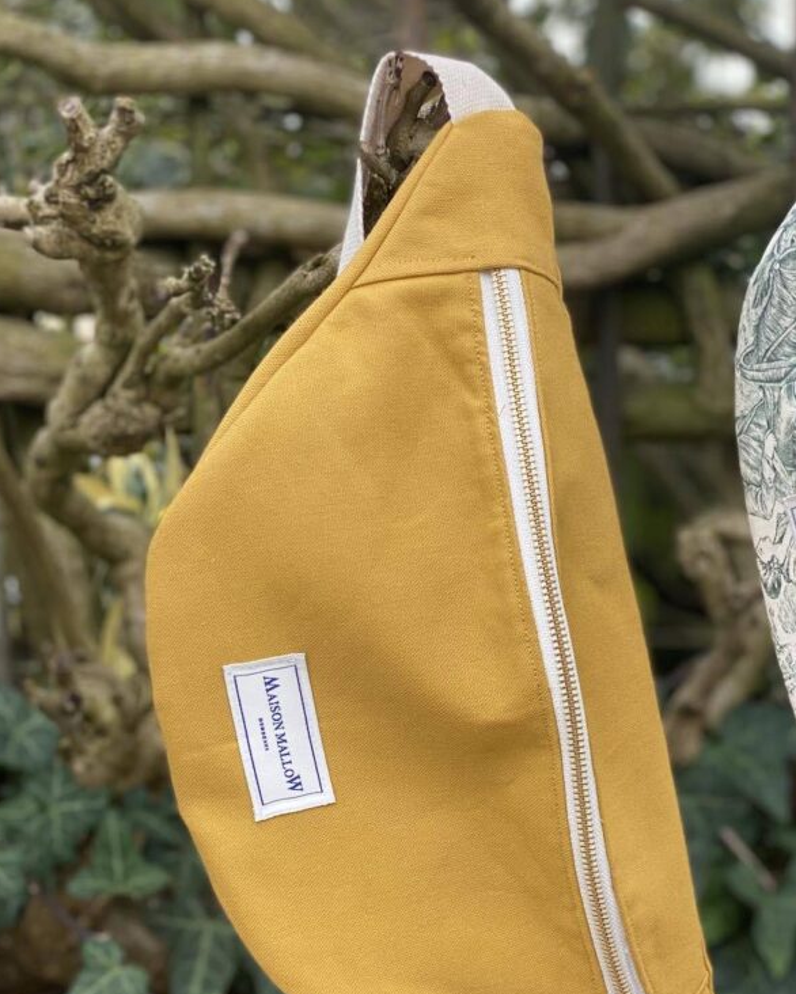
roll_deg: +1.4
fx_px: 2090
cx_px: 384
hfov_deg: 21.6
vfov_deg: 26.6
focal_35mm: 71
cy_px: 688
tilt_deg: -4.6
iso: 20
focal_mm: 6
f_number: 2
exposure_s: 1/261
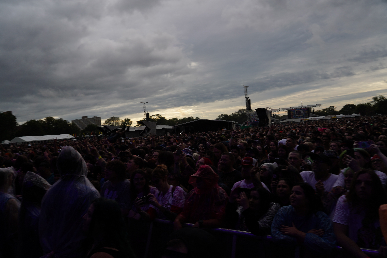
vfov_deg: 53.1
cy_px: 129
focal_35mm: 24
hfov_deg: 73.7
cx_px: 194
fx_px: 258
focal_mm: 24
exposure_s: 1/250
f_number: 8
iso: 100
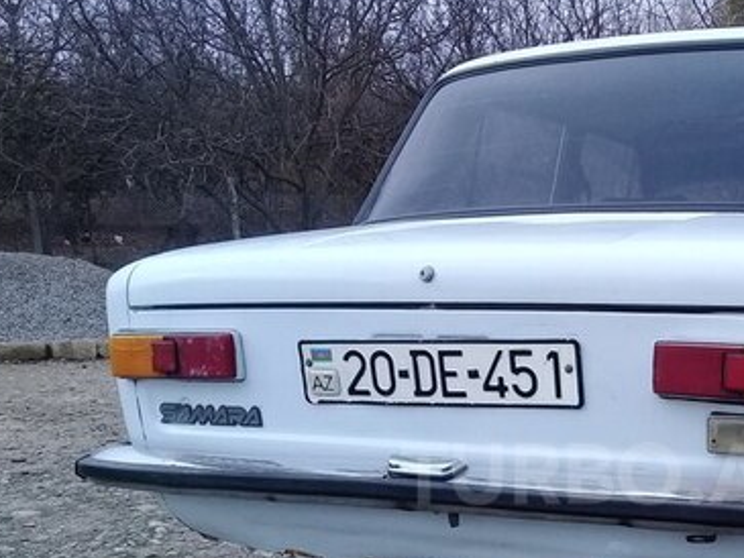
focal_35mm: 56
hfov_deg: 33.2
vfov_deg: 25.5
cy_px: 473
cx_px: 609
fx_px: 1204
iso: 64
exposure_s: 1/572
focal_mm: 3.3
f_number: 2.2
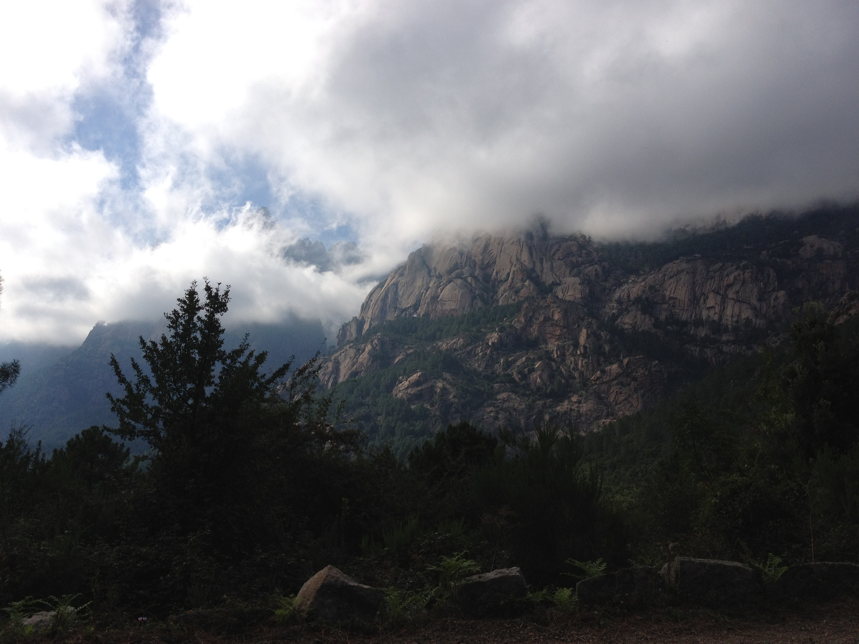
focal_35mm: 35
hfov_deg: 52.6
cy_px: 322
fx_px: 869
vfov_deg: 40.7
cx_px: 430
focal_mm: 4.28
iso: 64
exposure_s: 1/3460
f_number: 2.4
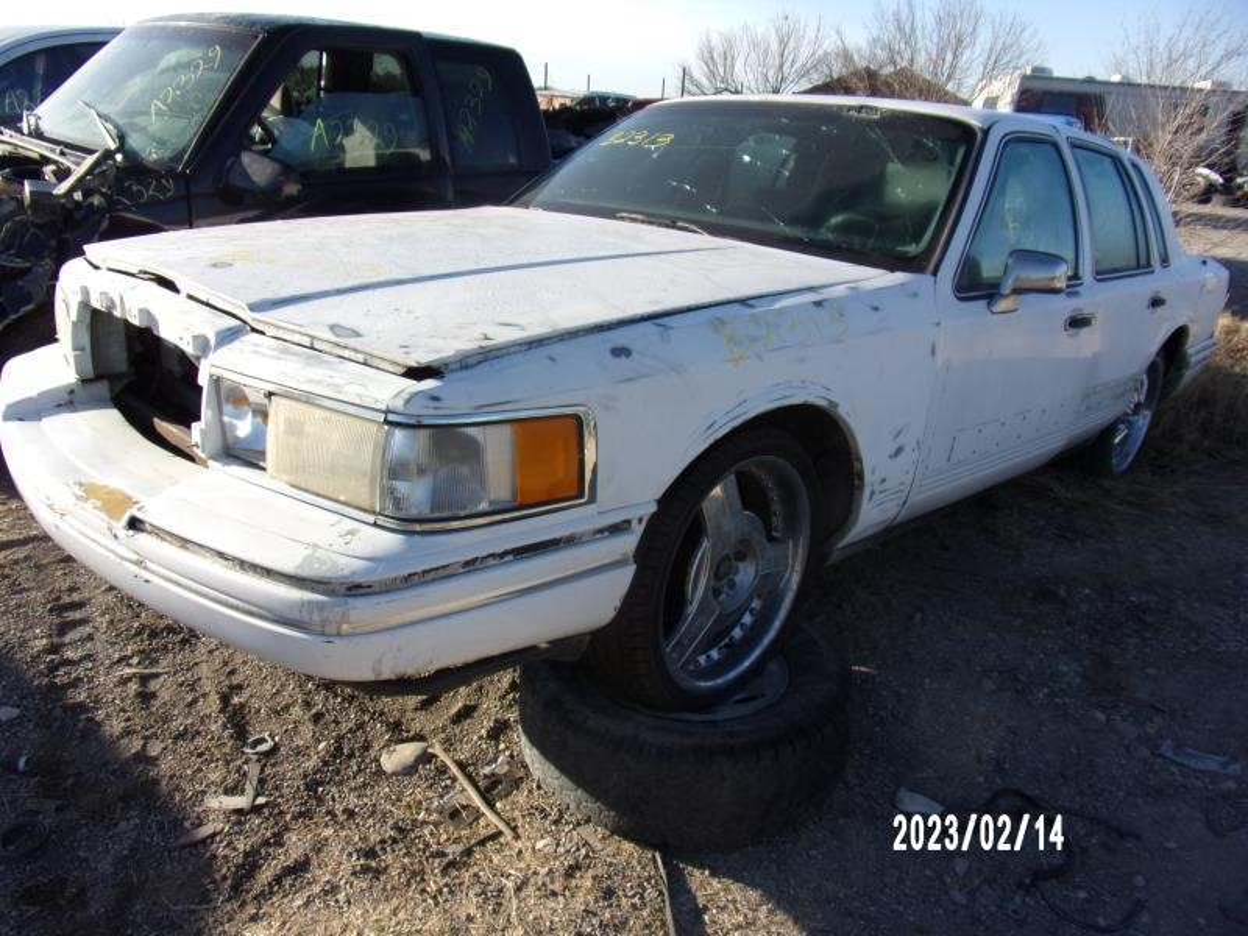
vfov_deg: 56.8
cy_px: 468
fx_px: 865
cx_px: 624
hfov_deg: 71.6
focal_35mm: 24
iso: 80
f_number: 3.3
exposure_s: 1/600
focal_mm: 4.3
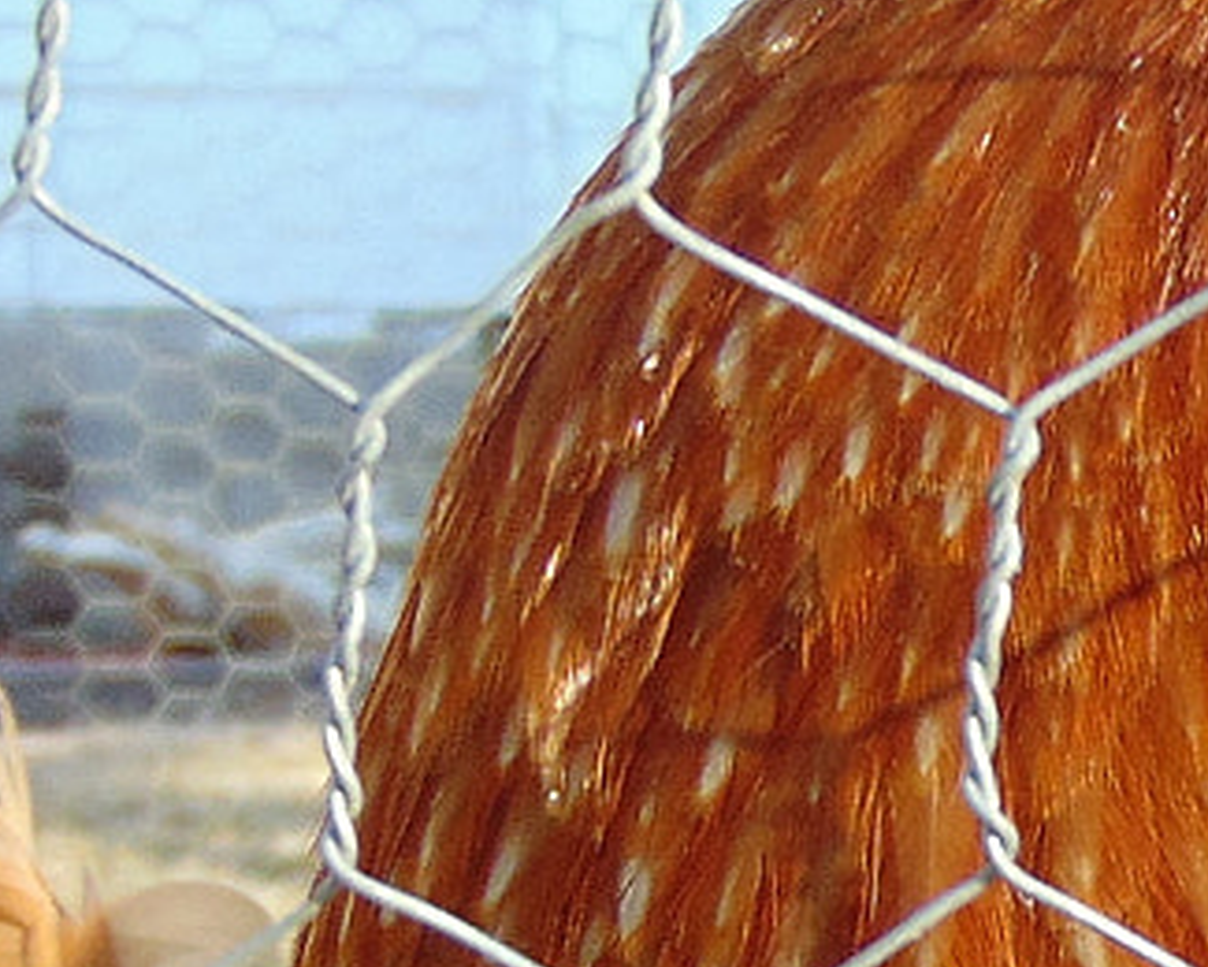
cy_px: 1164
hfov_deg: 11.2
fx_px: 6006
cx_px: 1543
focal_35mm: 168
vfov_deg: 9.1
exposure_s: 1/160
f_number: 3.2
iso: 80
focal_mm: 6.3
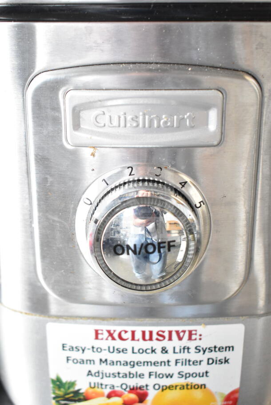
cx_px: 136
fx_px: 542
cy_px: 202
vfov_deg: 41.1
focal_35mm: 48
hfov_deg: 28.1
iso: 1600
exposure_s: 1/160
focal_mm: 32
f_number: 4.5
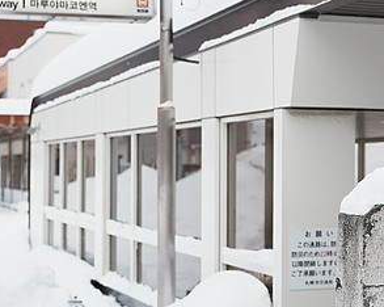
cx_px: 318
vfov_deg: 15.3
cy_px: 144
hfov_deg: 18.9
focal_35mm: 100
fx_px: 1139
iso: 125
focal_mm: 40.1
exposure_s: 1/640
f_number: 2.8
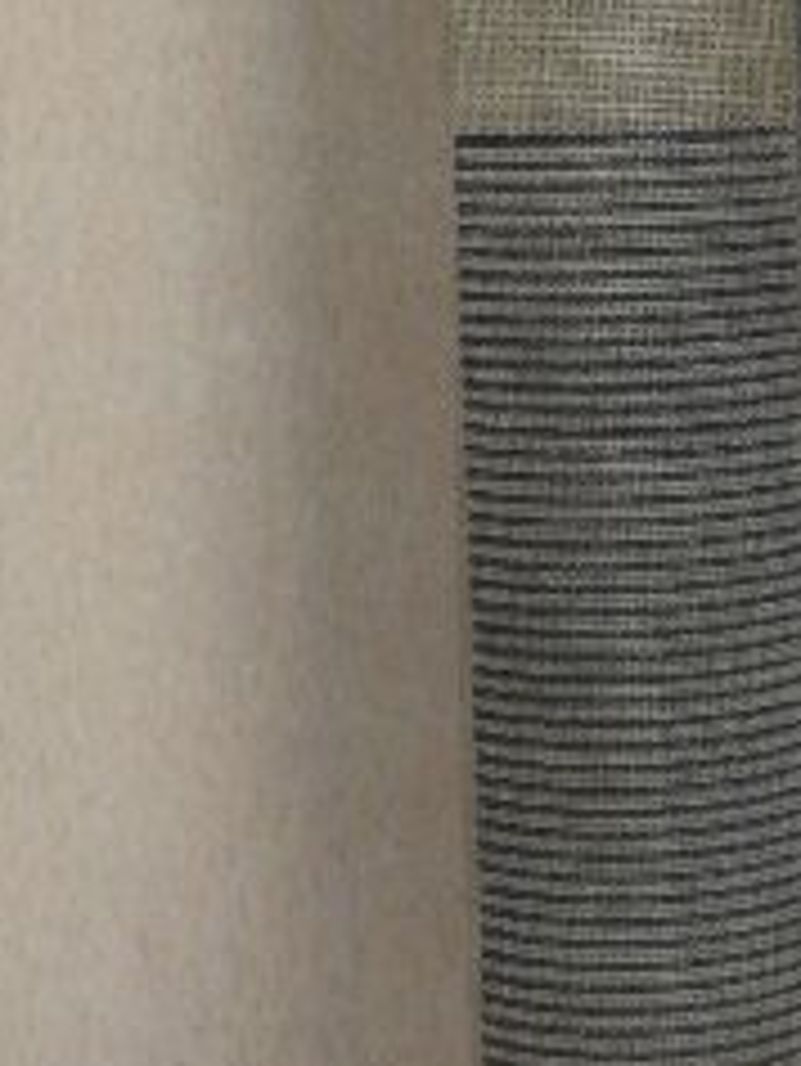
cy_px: 54
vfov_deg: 17.8
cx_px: 832
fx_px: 3329
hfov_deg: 13.5
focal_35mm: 108
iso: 400
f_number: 3.8
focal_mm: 7.2
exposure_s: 1/10
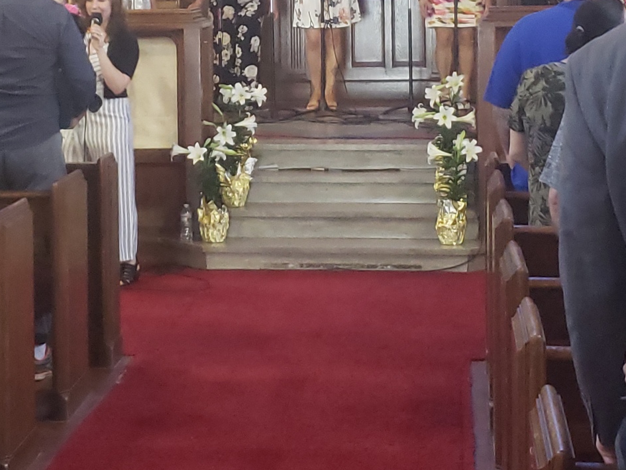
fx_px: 995
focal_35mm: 55
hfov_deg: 34.9
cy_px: 34
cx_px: 276
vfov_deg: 25.6
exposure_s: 1/30
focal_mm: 4.3
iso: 400
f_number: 1.5
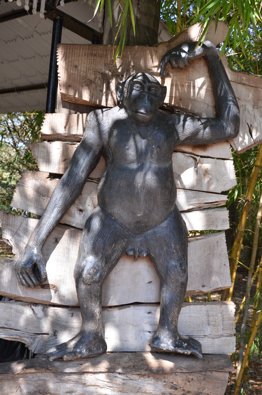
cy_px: 198
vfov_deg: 43.7
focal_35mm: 45
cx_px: 131
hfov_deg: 29.7
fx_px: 493
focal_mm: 30
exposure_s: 1/640
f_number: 7.1
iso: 1000
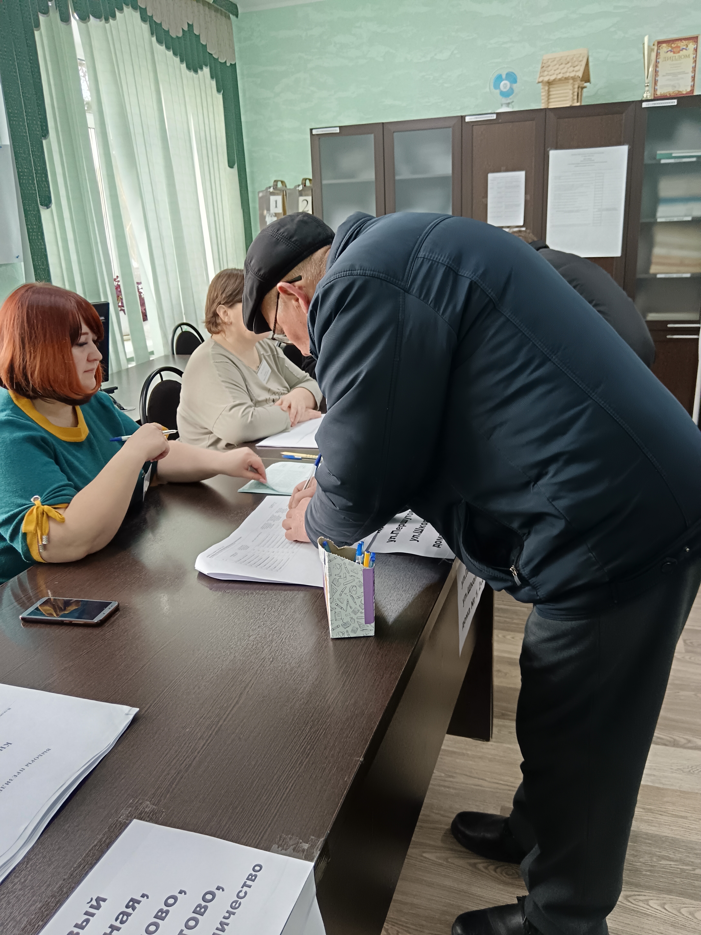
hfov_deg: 51.4
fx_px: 729
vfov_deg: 65.3
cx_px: 350
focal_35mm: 27
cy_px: 468
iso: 833
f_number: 1.9
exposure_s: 1/50
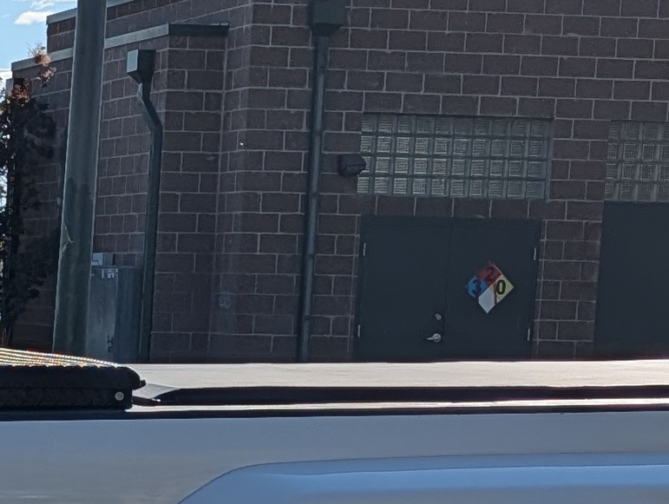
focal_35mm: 127
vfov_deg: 11.5
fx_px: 2459
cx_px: -416
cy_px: 593
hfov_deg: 14.2
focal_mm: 6.9
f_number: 1.68
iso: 19
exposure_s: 1/2024
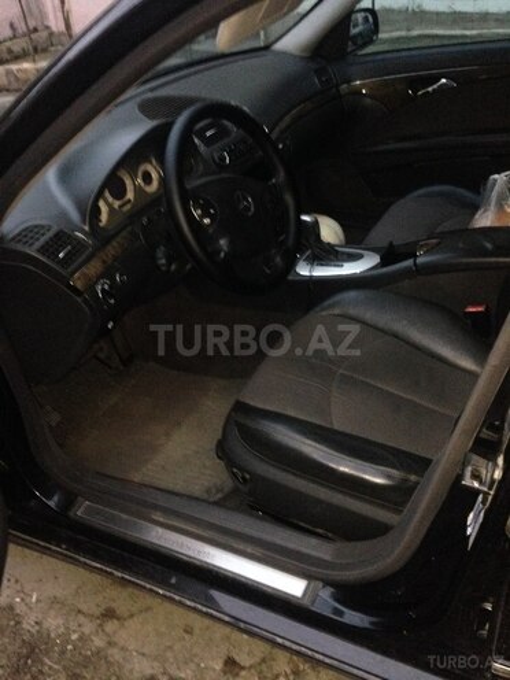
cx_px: 255
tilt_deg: -32.8
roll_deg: +2.1
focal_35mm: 33
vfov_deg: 55.4
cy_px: 340
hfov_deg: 42.9
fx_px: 648
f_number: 2.4
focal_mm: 4.12
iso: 320
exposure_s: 1/16
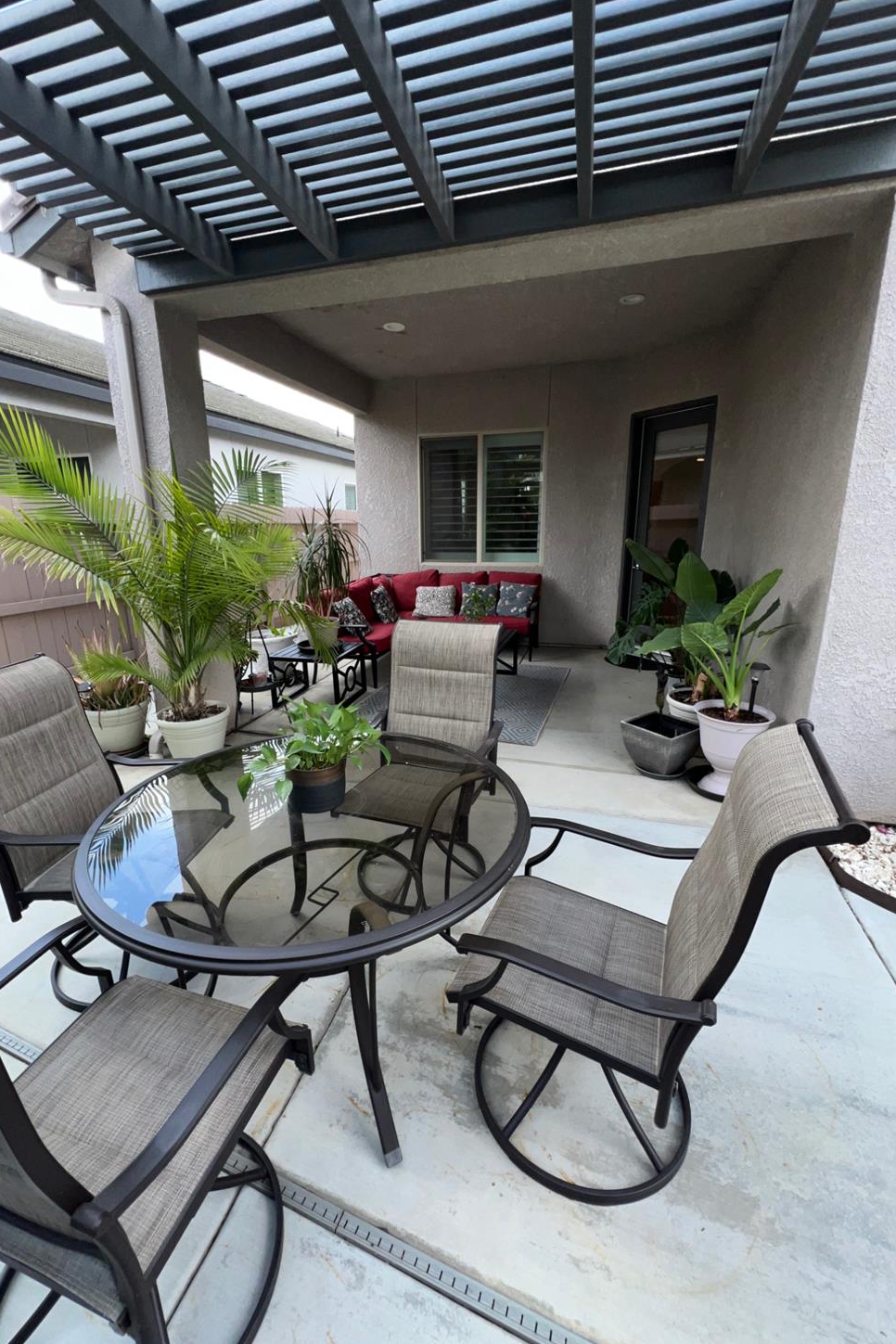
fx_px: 523
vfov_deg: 104.3
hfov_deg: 81.2
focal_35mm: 14
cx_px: 429
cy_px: 669
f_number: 1.8
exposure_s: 1/371
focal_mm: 1.57
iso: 25
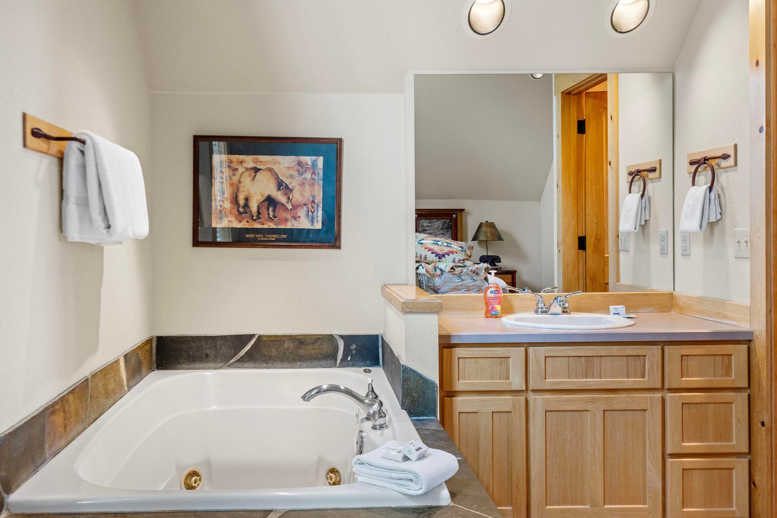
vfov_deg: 43.6
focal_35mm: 30
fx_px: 648
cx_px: 388
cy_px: 259
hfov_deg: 61.9
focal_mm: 30
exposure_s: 1/15
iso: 200
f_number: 8
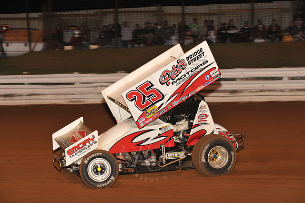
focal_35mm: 105
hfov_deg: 19.5
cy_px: 102
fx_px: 889
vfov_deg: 13.0
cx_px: 152
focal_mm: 105
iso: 1250
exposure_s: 1/320
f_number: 6.3
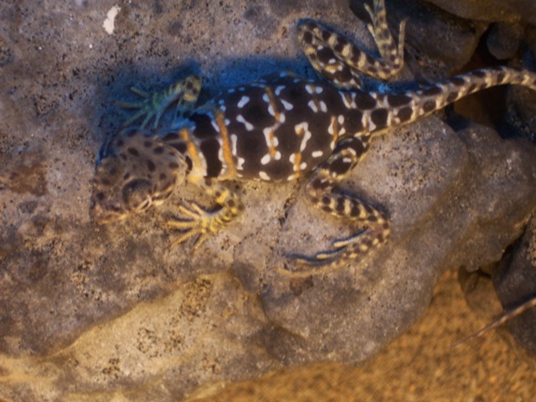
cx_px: 268
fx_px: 1765
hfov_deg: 17.3
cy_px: 201
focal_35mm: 114
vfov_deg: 13.0
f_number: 4.8
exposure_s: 1/45
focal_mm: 24
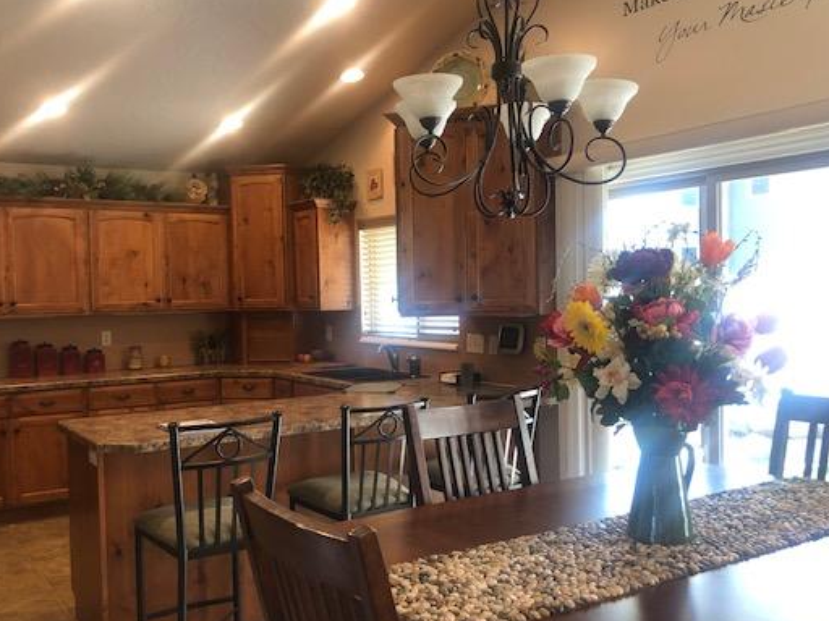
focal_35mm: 35
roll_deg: +1.3
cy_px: 328
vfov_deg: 40.7
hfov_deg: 52.6
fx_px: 838
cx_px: 380
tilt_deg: -3.6
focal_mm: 4
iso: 40
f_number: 1.8
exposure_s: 1/24
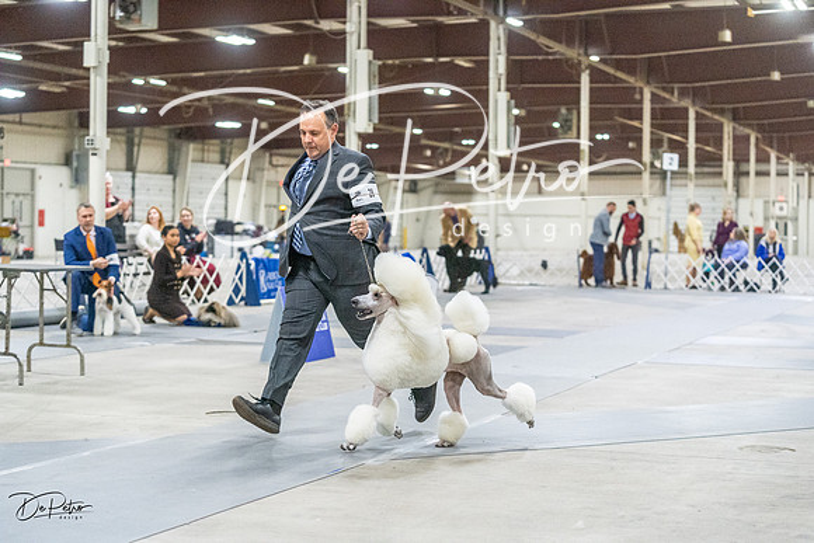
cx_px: 407
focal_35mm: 72
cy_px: 272
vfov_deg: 18.9
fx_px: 1628
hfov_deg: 28.1
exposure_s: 1/400
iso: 6400
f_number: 3.2
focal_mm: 72
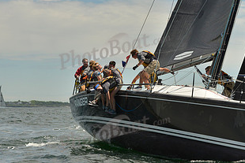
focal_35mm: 131
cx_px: 212
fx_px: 892
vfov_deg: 10.5
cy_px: 79
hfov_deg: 15.5
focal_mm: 70
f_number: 8
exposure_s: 1/1600
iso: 280
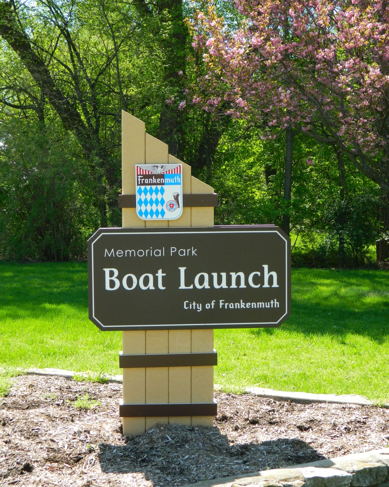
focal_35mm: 73
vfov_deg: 26.1
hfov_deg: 21.0
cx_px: 194
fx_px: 1051
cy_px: 255
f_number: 4
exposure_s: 1/400
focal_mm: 12.6
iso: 200
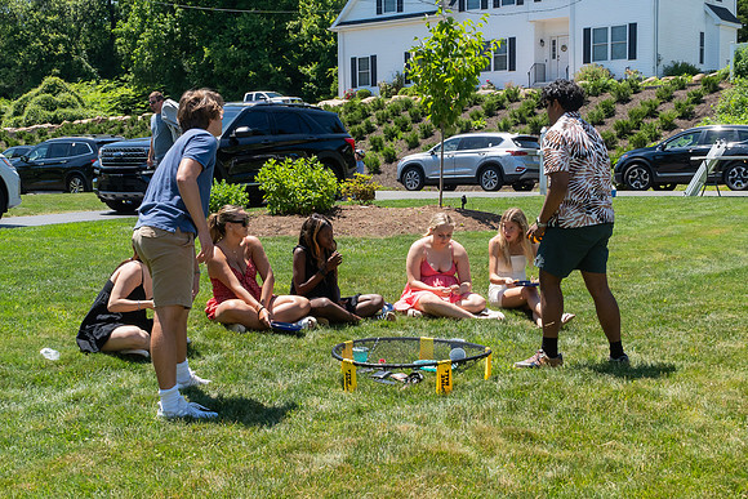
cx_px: 378
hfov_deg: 38.0
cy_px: 280
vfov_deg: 25.8
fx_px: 1087
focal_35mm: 52
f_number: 8
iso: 640
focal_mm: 26
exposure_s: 1/800
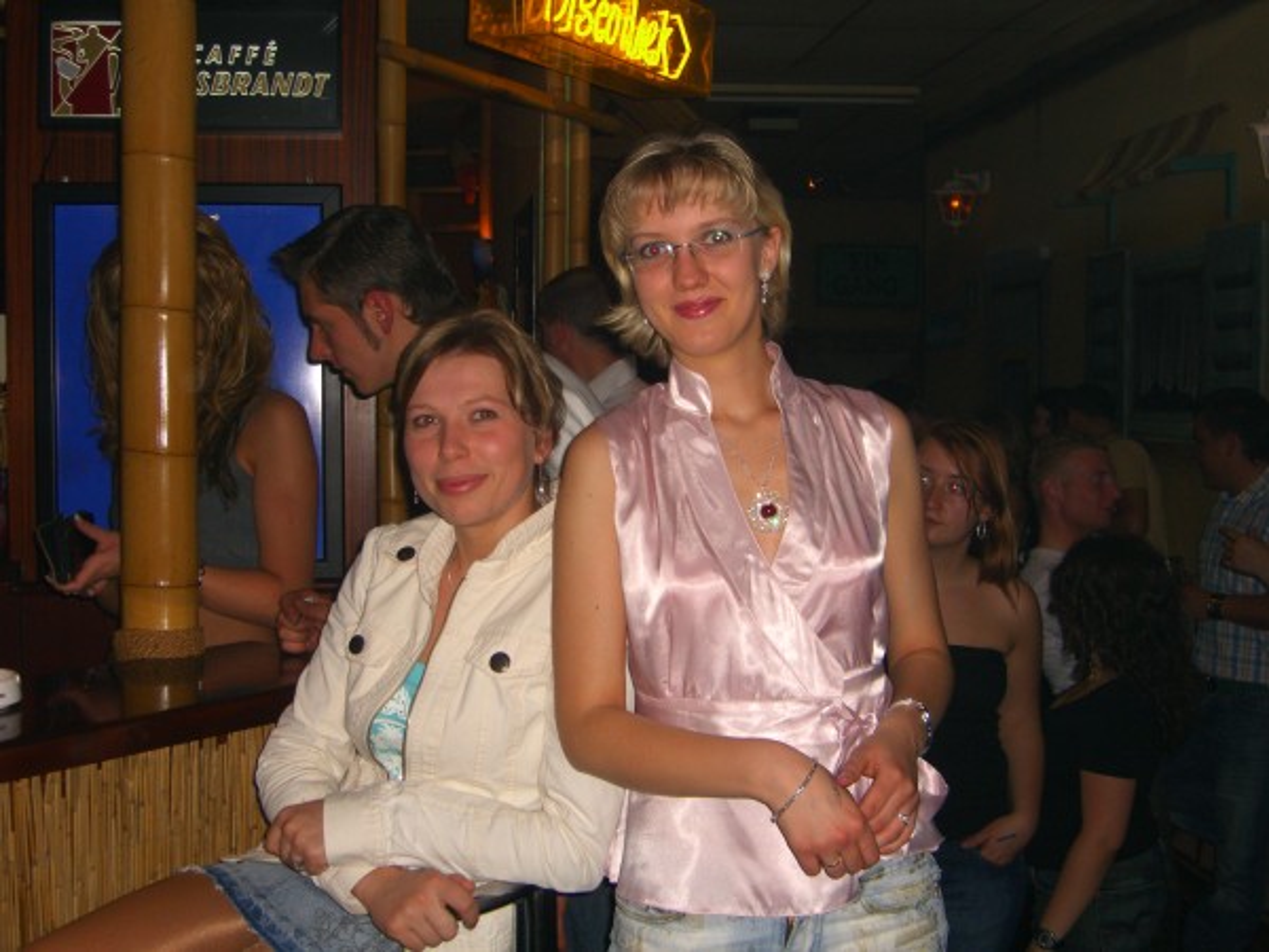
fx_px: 1686
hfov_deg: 41.2
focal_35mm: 46
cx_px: 634
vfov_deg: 31.5
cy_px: 476
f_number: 3.1
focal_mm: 9.5
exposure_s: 1/60
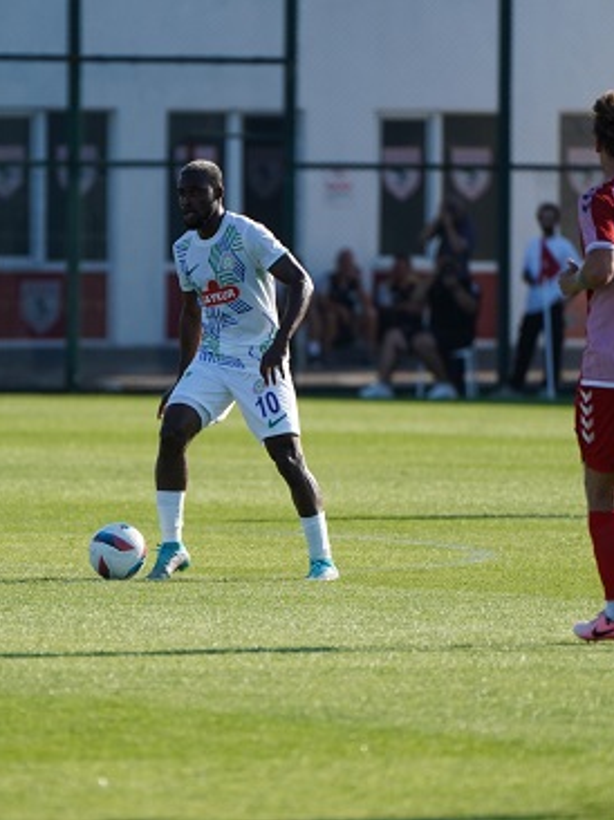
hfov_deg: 2.6
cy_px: 410
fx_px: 13709
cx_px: 213
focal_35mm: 579
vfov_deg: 3.4
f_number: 5.6
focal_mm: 400
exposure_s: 1/2000
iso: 800
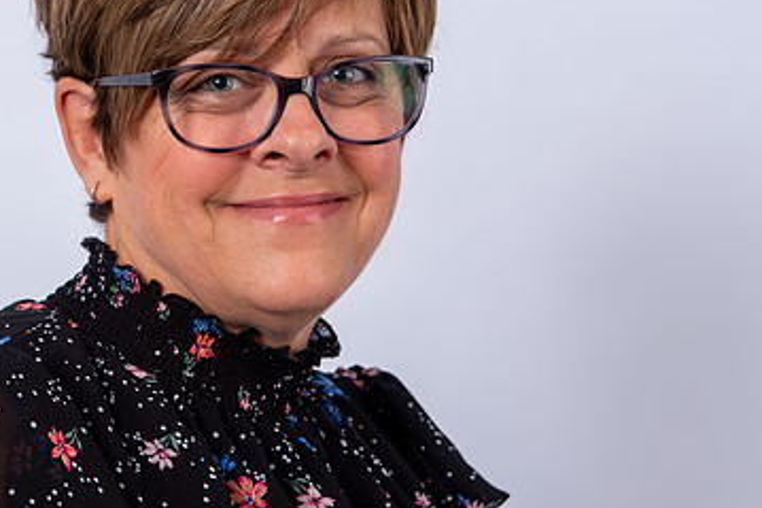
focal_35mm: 113
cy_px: 244
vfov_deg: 12.1
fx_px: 2391
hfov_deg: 18.0
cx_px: 174
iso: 160
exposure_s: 1/250
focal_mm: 70
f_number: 8
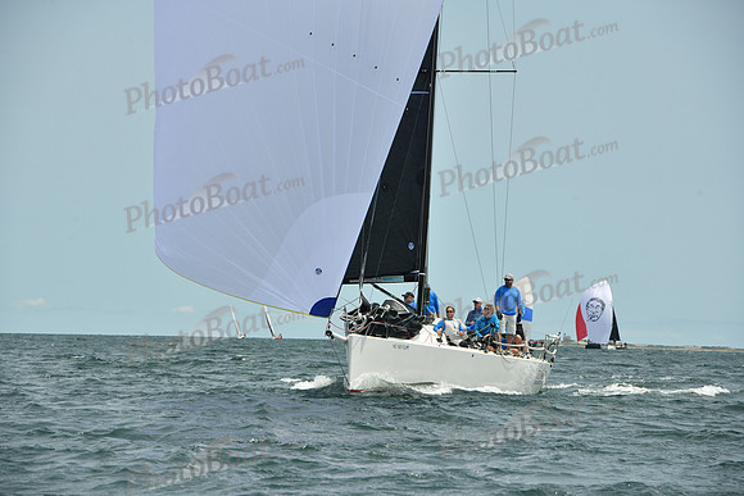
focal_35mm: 200
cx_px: 372
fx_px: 4134
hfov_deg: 10.3
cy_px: 248
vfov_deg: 6.9
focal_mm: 200
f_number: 10
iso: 320
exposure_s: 1/1250
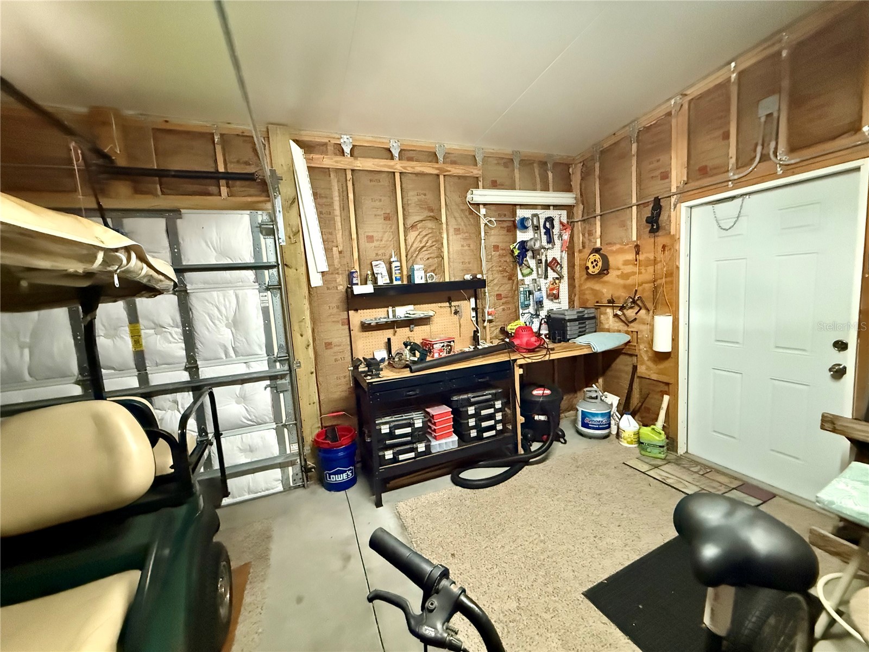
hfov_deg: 102.1
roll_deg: +3.6
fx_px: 351
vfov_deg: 85.7
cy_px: 326
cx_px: 434
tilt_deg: -6.2
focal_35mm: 14
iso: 1250
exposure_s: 1/60
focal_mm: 2.22
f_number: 2.2
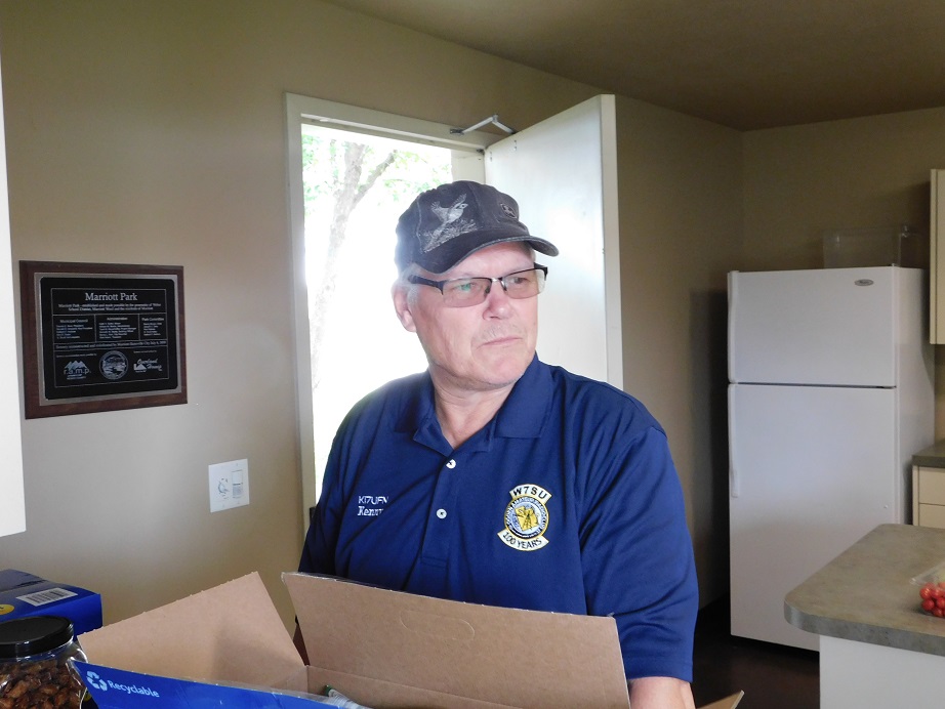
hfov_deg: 51.3
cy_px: 354
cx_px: 472
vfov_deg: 39.7
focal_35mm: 36
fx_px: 983
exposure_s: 1/30
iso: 360
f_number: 3.5
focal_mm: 6.3
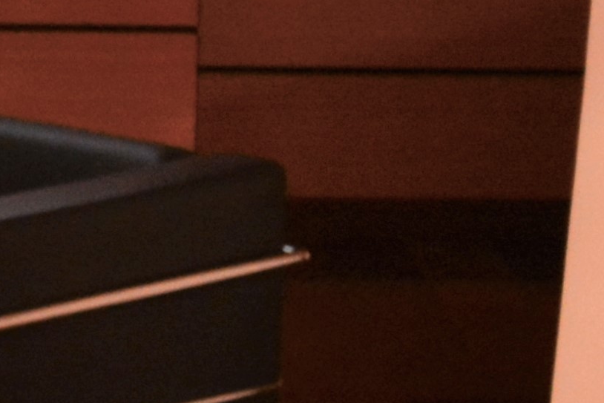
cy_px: -564
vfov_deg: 2.3
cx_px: -1346
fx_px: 9943
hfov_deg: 3.4
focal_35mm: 593
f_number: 4
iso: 800
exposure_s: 1/40
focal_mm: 55
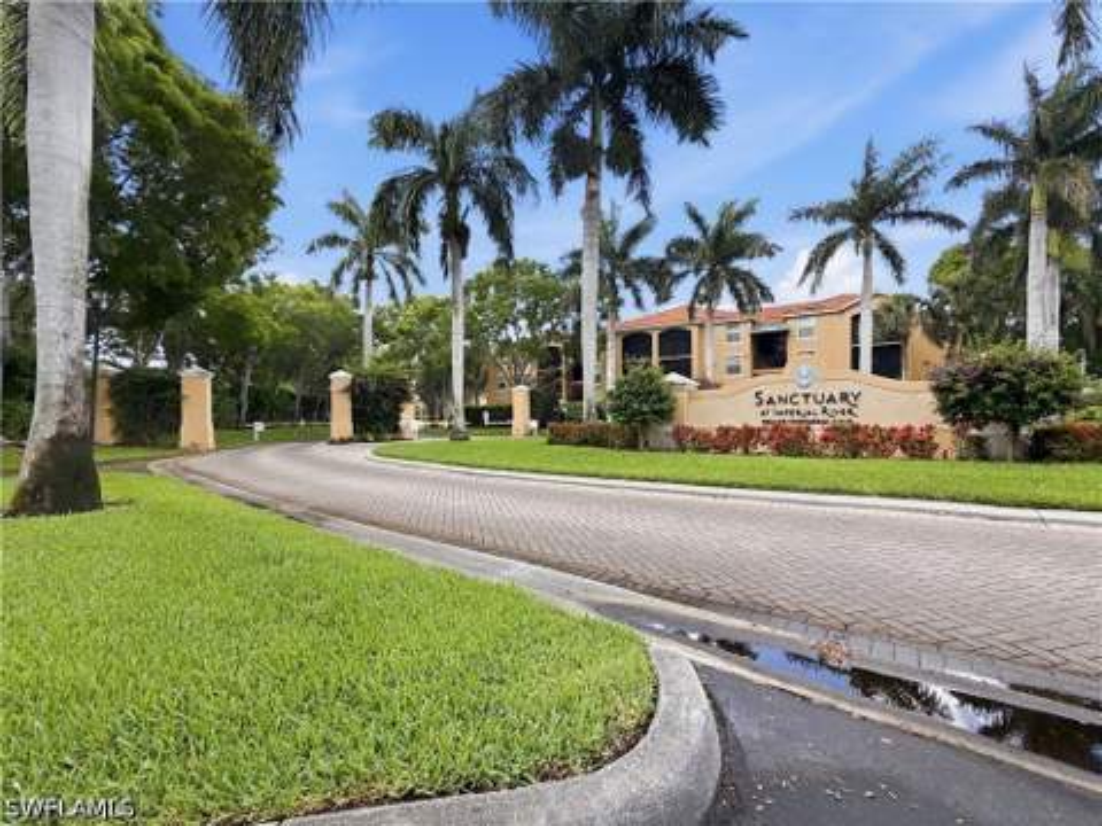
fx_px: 446
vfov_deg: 85.7
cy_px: 413
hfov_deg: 102.1
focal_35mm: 14
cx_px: 551
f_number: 2.2
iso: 40
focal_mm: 2.2
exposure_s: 1/569
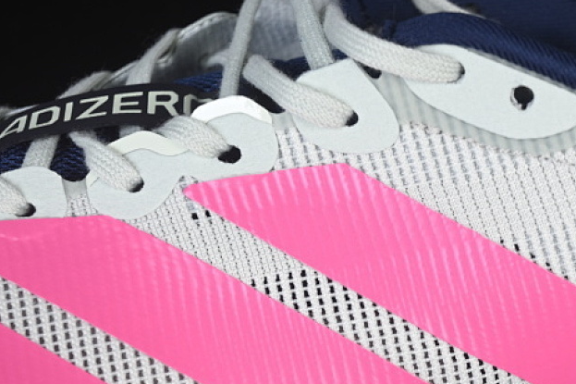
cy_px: 328
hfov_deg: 15.7
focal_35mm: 130
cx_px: 422
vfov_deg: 10.5
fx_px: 2079
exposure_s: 1/80
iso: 160
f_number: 7.1
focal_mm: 50
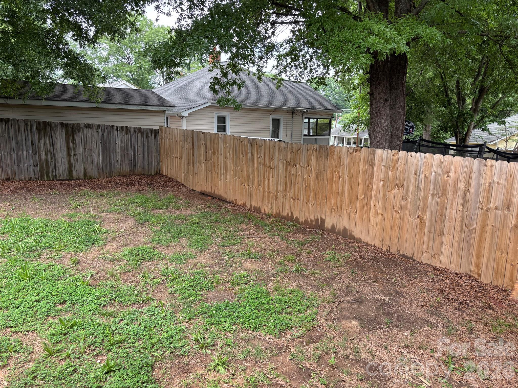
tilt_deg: -9.7
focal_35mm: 26
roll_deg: -2.1
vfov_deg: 53.1
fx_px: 389
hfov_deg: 67.3
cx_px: 259
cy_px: 194
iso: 40
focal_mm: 5.96
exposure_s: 1/246
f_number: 1.6
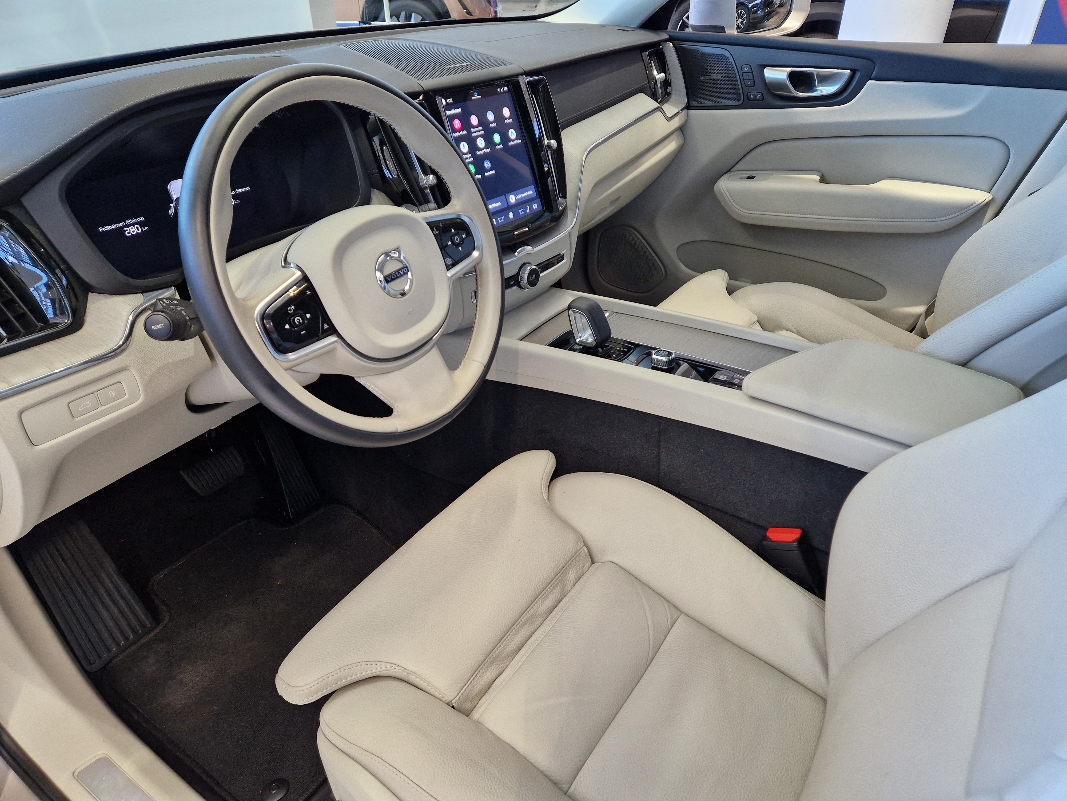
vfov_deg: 58.9
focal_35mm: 23
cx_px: 534
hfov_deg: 73.9
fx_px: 709
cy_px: 400
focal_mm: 5.4
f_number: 1.8
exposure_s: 1/180
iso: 200
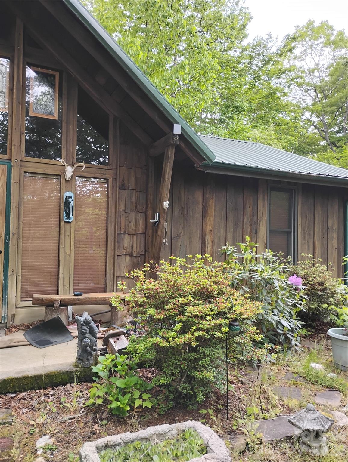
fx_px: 374
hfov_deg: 49.8
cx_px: 174
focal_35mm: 28
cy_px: 231
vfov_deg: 63.4
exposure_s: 1/120
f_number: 1.8
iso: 359
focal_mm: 4.26
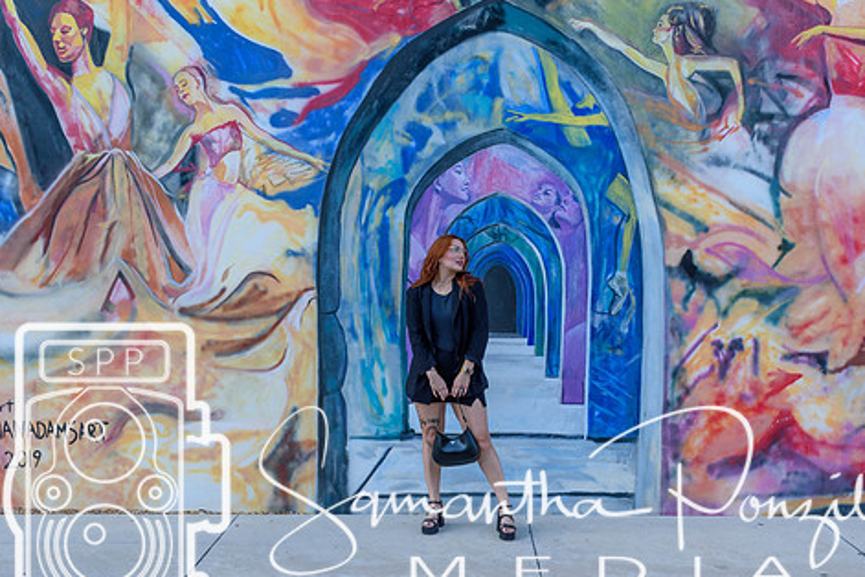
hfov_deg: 47.3
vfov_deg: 32.6
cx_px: 492
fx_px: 985
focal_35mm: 41
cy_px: 335
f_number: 8
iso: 360
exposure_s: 1/250
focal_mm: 22
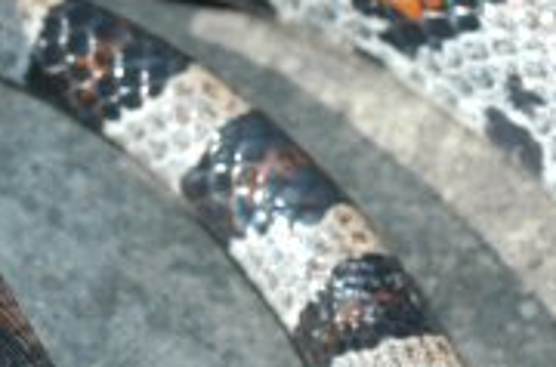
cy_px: 345
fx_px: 5807
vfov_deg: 3.6
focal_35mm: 377
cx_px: -145
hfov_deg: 5.5
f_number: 11
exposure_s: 1/180
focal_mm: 60
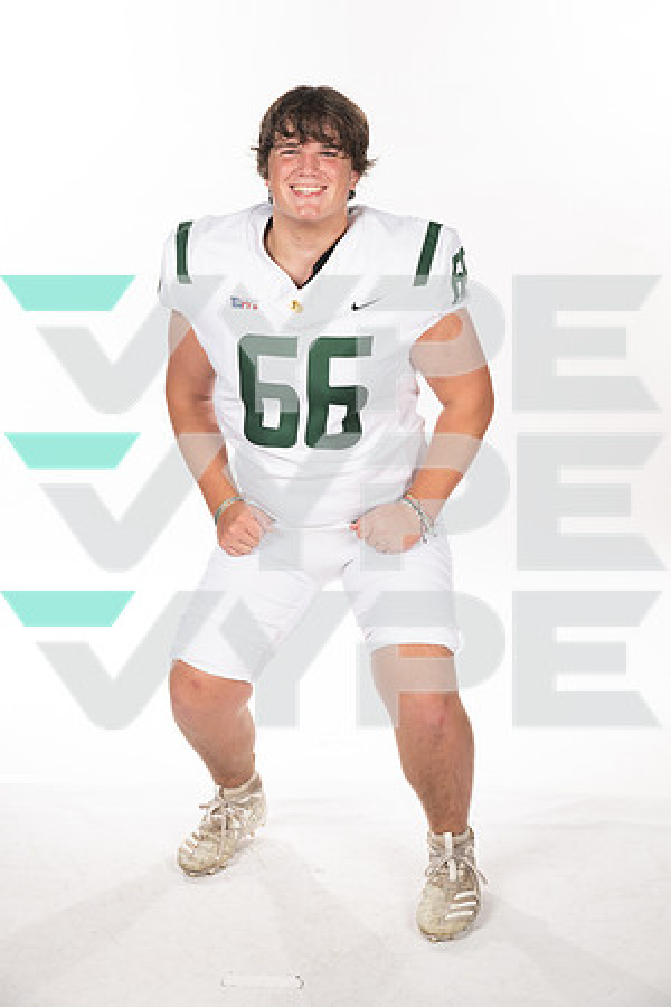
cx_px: 336
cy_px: 504
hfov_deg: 21.9
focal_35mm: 62
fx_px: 1733
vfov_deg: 32.4
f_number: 8
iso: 640
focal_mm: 62
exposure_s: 1/400
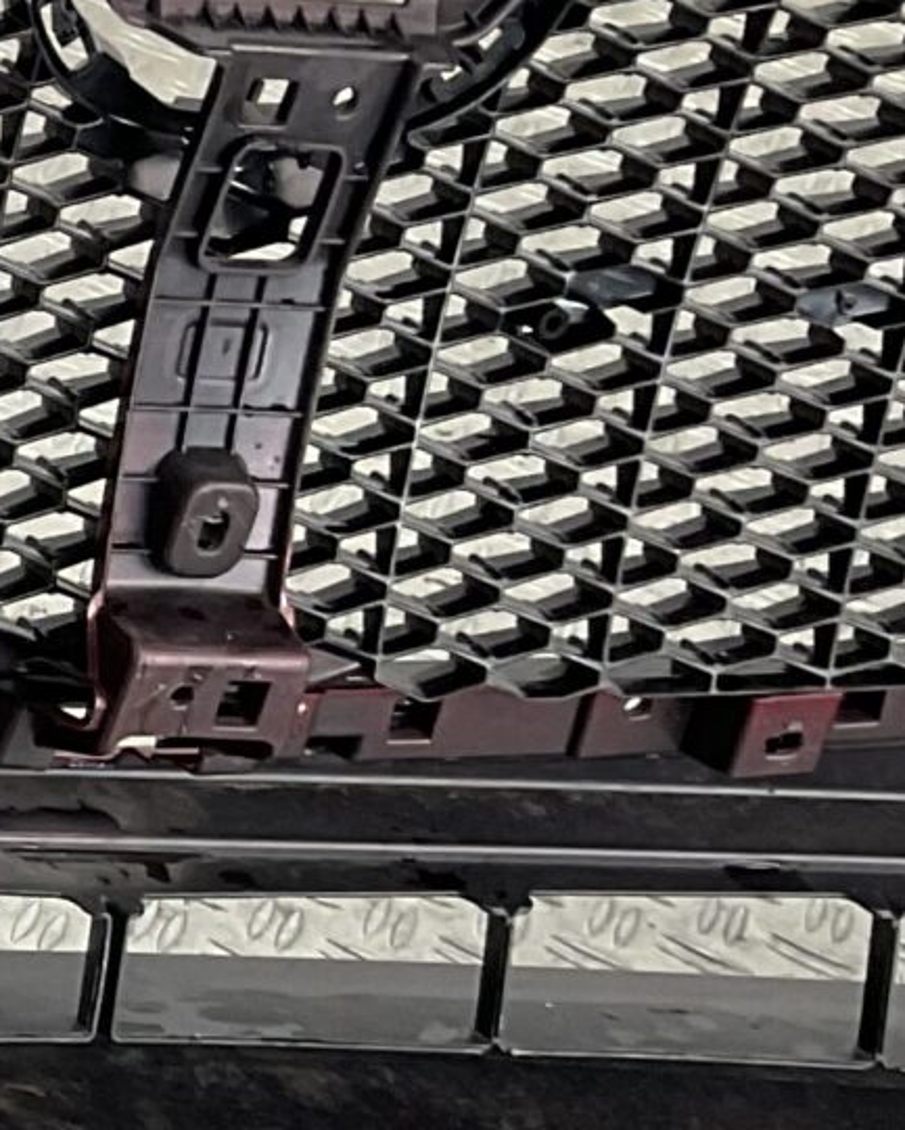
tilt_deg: -37.0
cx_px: -1628
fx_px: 4485
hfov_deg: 9.5
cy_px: 762
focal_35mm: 134
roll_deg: -13.0
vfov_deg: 14.3
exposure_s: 1/120
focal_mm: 3
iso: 32
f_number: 1.8
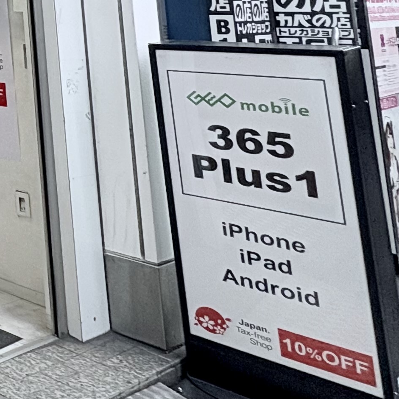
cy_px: -73
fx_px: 691
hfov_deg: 18.9
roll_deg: +0.1
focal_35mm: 53
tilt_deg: +7.2
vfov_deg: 28.3
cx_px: -408
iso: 64
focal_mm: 2.22
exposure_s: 1/253
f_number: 2.2
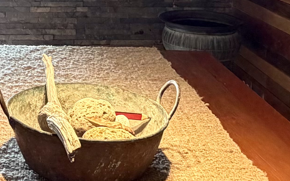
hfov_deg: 29.3
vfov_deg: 17.0
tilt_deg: +0.3
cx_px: 44
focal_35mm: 68
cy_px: -105
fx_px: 537
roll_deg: -0.4
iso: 250
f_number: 2.2
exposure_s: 1/100
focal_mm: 2.22
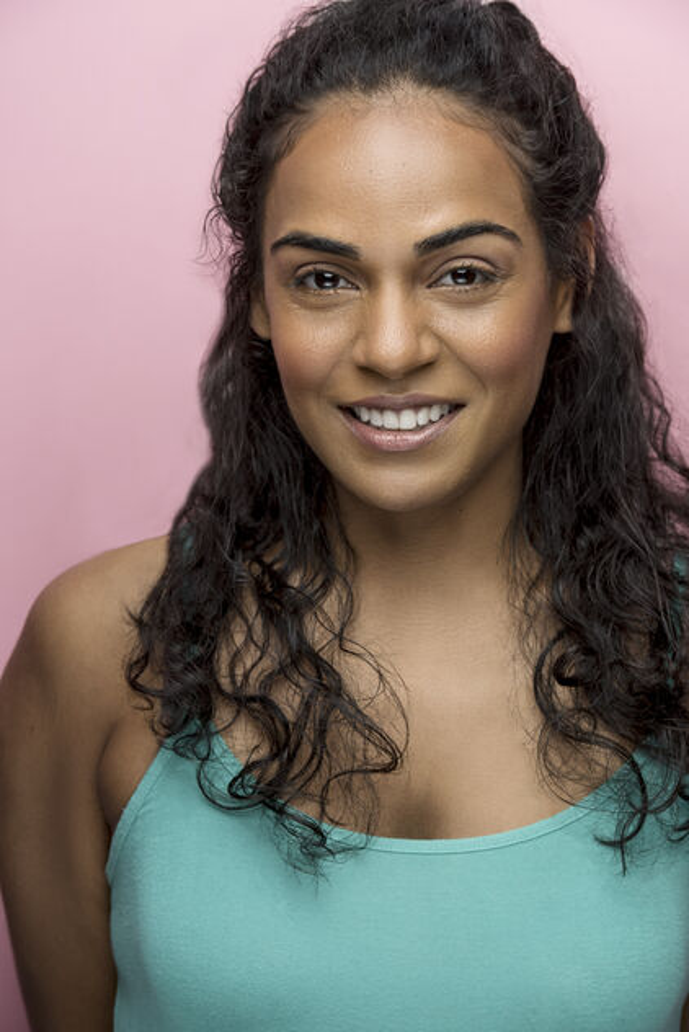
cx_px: 344
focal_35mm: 125
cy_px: 516
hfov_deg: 11.0
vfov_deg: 16.4
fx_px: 3584
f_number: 7.1
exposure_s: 1/160
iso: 500
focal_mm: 125
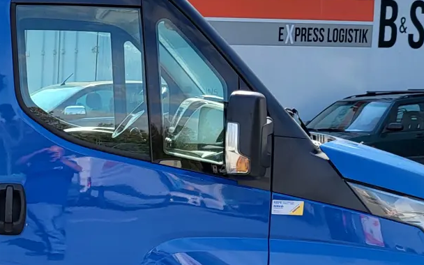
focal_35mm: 87
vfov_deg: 14.8
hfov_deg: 21.0
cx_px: -172
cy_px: 246
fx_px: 1005
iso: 40
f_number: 1.8
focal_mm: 5.4
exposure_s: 1/719
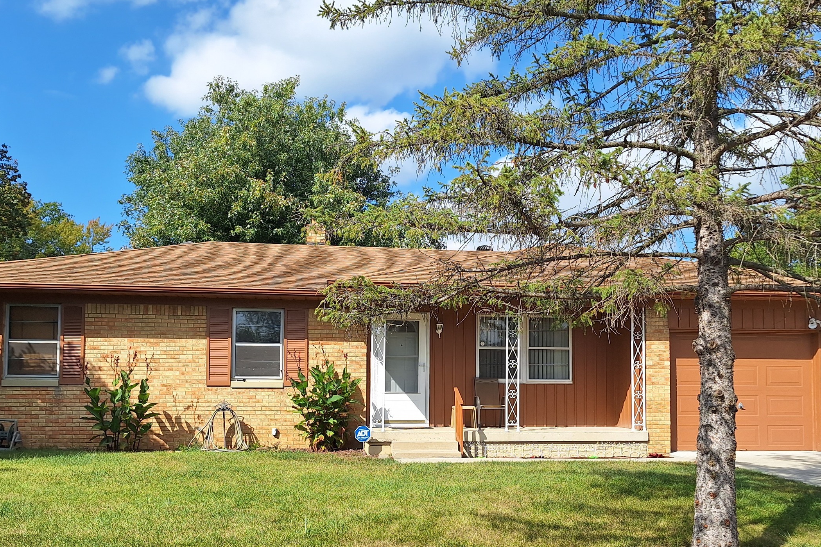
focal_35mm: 35
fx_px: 798
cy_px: 365
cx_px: 439
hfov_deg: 54.4
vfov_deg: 37.4
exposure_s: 1/2809
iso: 40
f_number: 1.8
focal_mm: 5.54
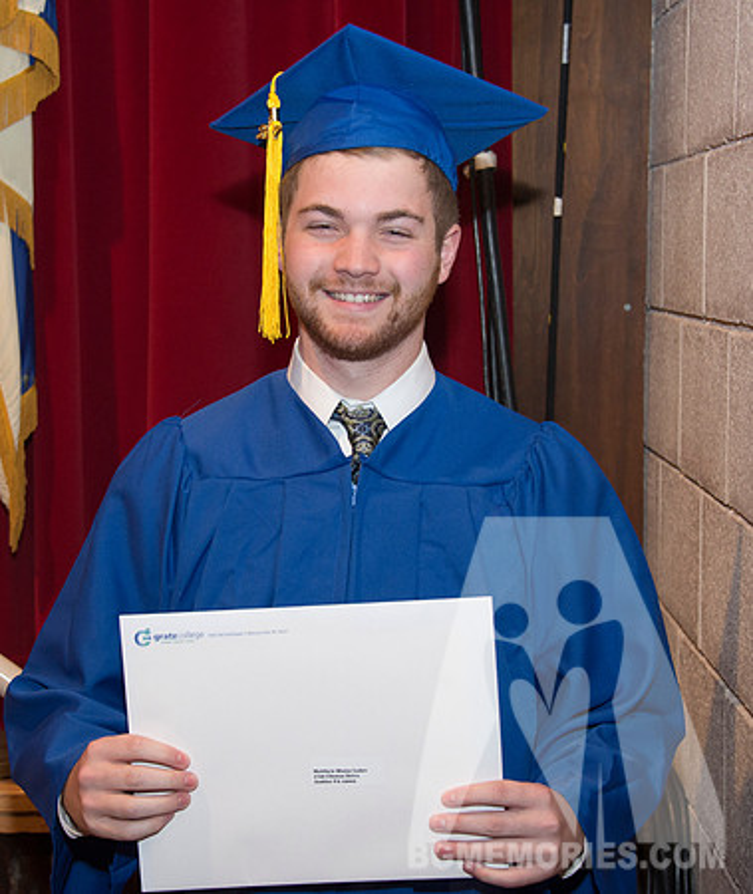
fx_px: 2309
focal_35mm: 85
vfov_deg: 21.9
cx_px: 339
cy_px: 447
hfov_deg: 18.5
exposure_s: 1/80
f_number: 4.8
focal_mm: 62
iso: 2000
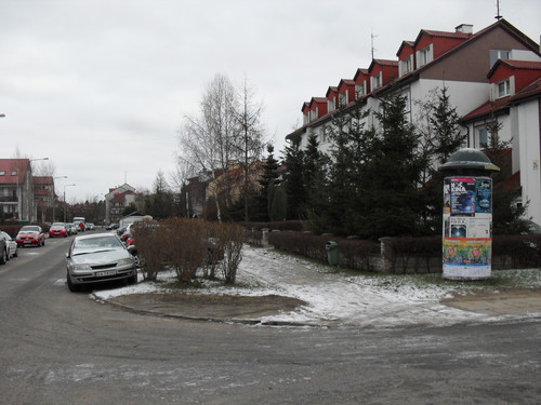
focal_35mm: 38
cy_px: 202
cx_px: 270
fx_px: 594
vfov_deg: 37.7
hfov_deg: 49.0
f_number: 2.8
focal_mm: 6.3
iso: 80
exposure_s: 1/125
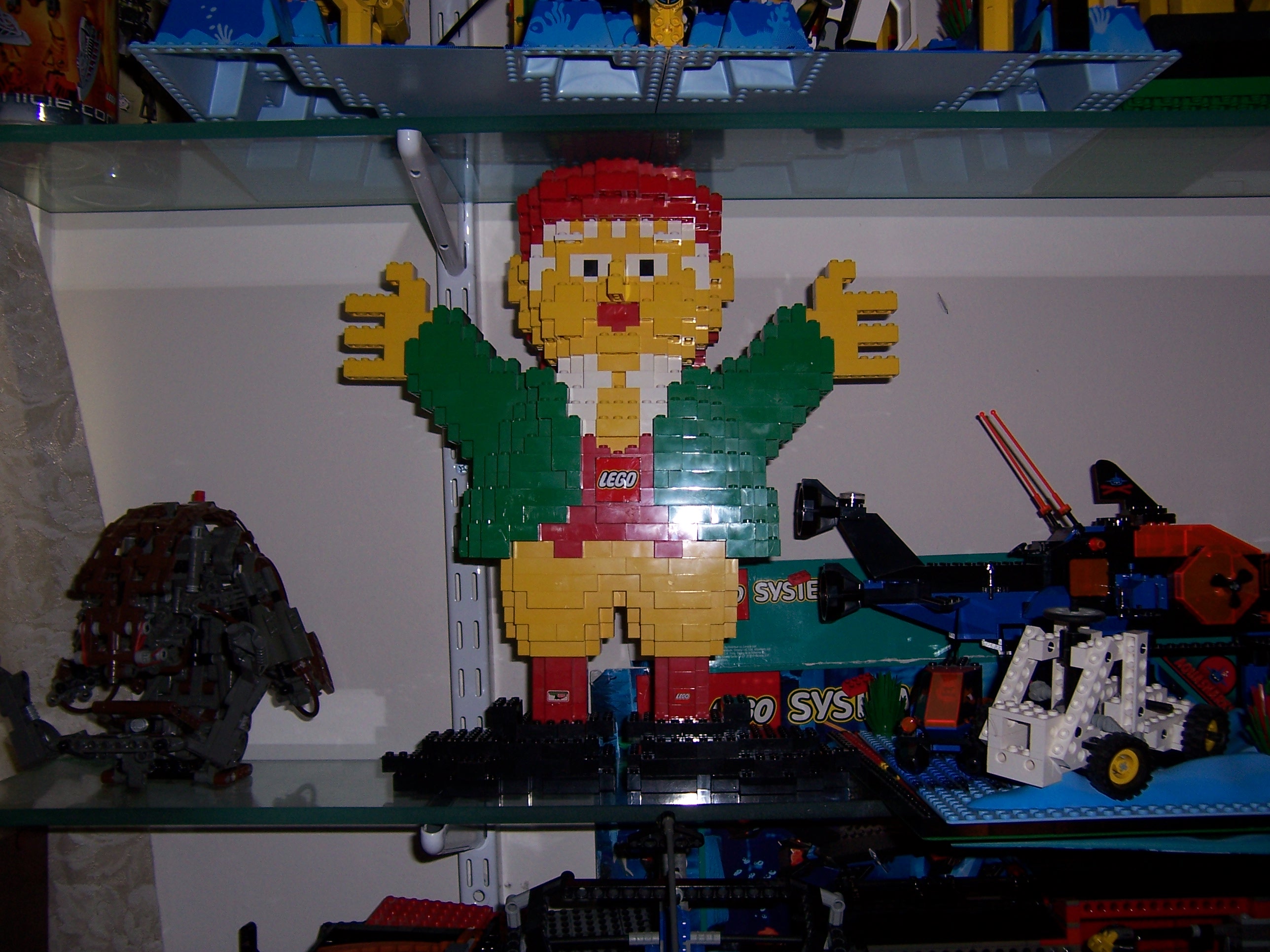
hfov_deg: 55.4
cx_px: 635
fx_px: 1211
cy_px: 476
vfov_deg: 42.9
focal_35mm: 33
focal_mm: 5.5
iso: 80
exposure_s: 1/60
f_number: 2.8
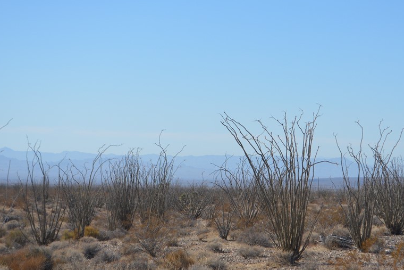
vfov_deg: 11.6
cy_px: 157
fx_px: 1321
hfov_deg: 17.3
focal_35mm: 118
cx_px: 265
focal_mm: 55
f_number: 7.1
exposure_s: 1/2000
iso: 400
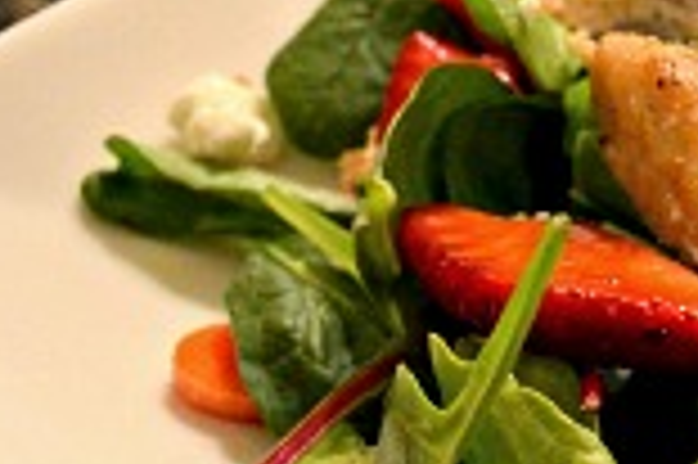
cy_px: 464
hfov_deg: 15.6
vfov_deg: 11.7
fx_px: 2247
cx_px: 1184
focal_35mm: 116
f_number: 3.8
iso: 1800
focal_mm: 20
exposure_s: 1/15
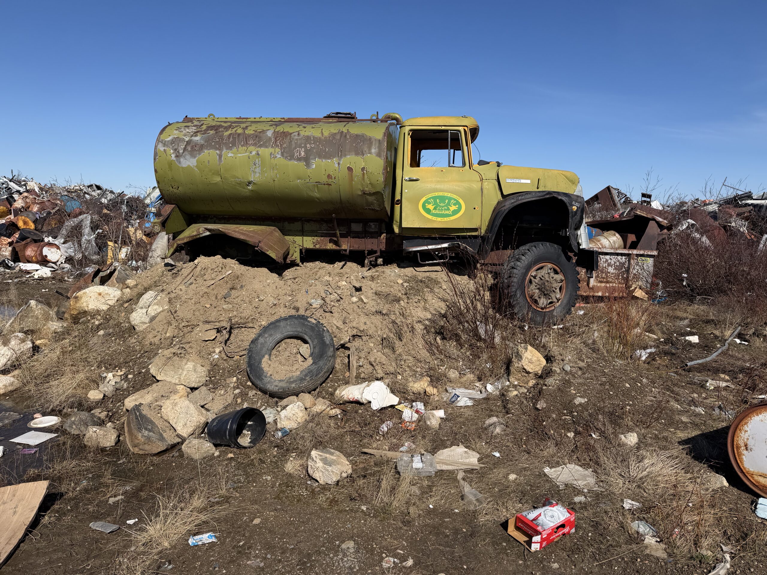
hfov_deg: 71.6
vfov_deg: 56.8
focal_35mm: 24
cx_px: 384
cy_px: 288
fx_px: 532
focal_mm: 6.76
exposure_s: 1/6711
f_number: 1.78
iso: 80
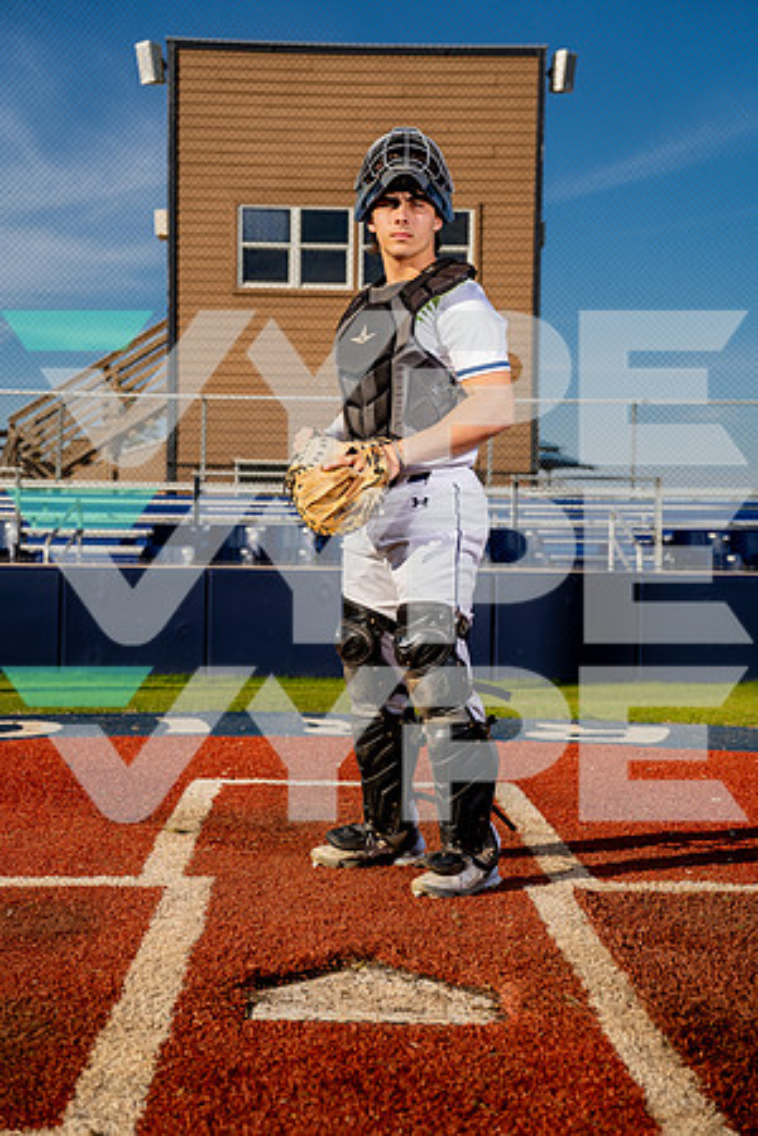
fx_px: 1642
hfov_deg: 26.0
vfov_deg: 38.2
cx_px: 379
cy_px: 568
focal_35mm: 52
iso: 100
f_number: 4
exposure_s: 1/1250
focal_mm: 52
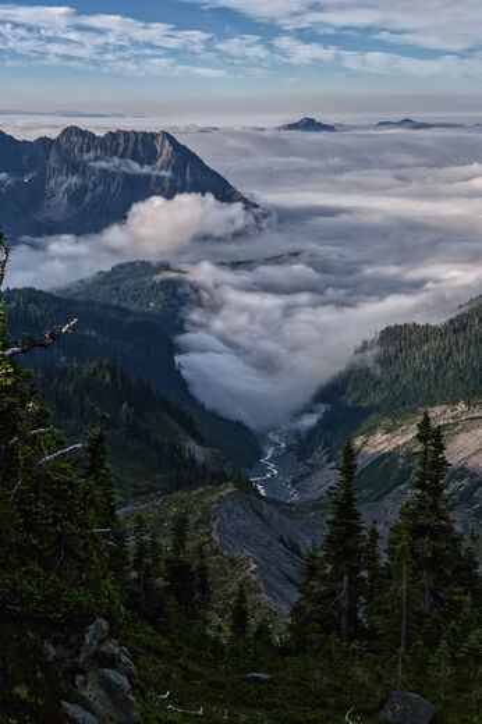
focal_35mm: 52
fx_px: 1056
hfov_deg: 25.7
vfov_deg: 37.9
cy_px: 362
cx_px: 241
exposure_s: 1/800
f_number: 7.1
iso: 100
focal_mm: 35
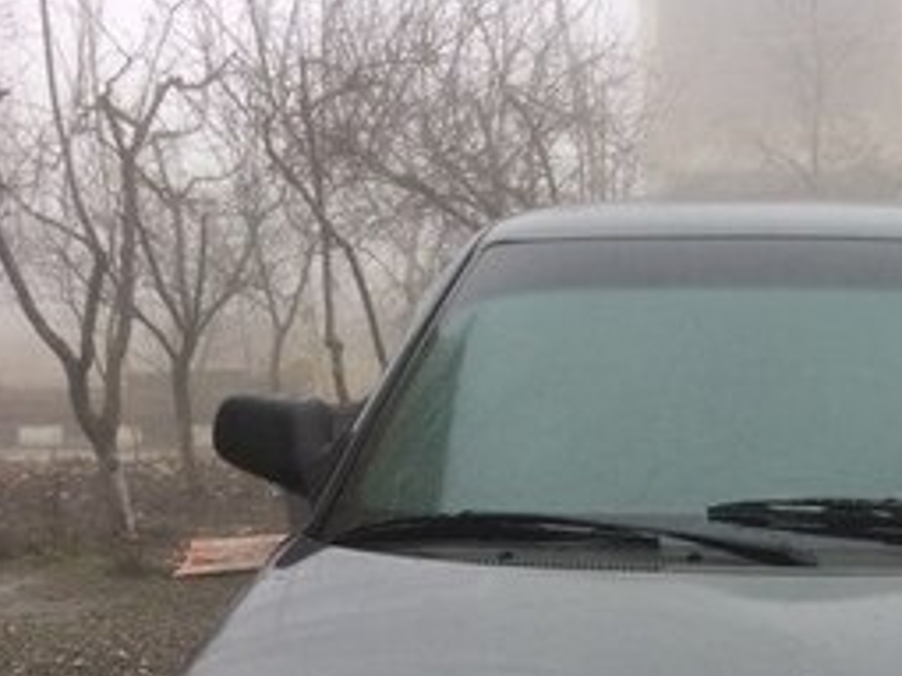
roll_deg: +1.8
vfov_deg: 18.5
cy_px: 837
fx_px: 1953
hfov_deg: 25.3
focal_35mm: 75
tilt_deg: -15.3
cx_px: 796
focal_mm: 4.15
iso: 32
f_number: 2.2
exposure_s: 1/316
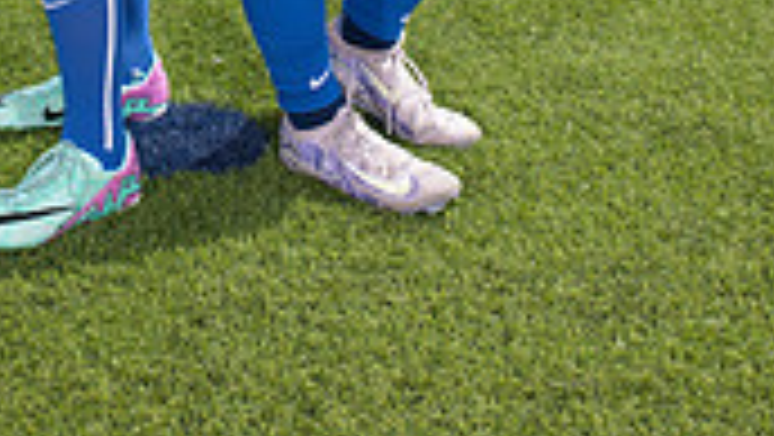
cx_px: 234
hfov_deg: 22.1
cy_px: -512
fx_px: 1971
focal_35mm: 96
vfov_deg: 11.1
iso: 125
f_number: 7.1
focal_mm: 35
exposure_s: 1/320
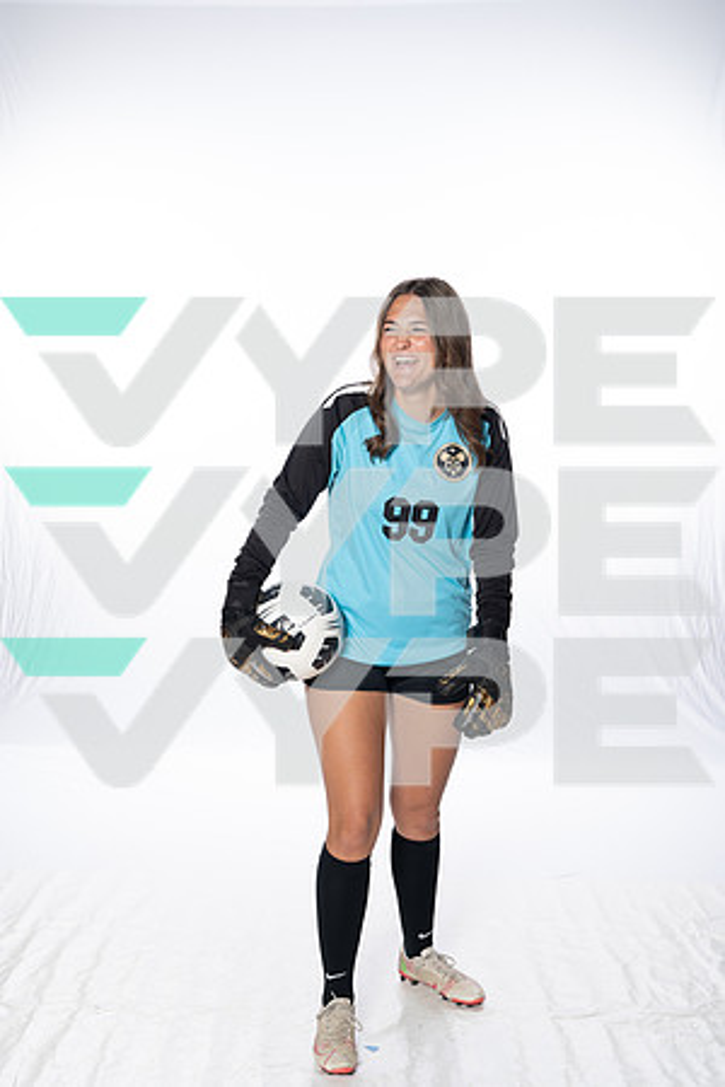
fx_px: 1510
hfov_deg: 27.0
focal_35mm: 50
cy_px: 544
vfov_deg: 39.6
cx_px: 362
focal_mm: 50
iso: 800
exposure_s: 1/250
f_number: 8
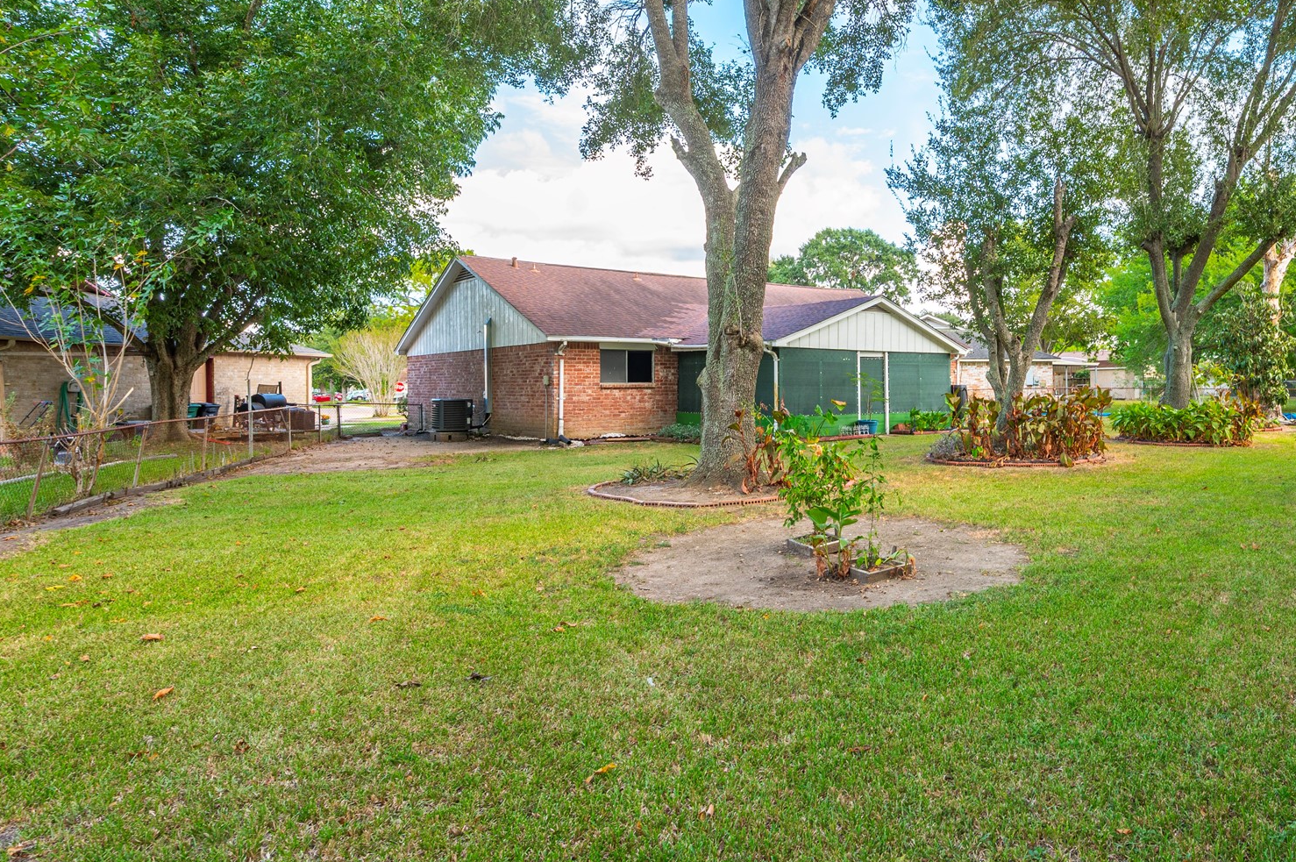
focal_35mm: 25
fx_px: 899
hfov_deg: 68.7
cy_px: 396
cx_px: 902
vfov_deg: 51.2
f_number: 11
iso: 125
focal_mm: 17
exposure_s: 1/20
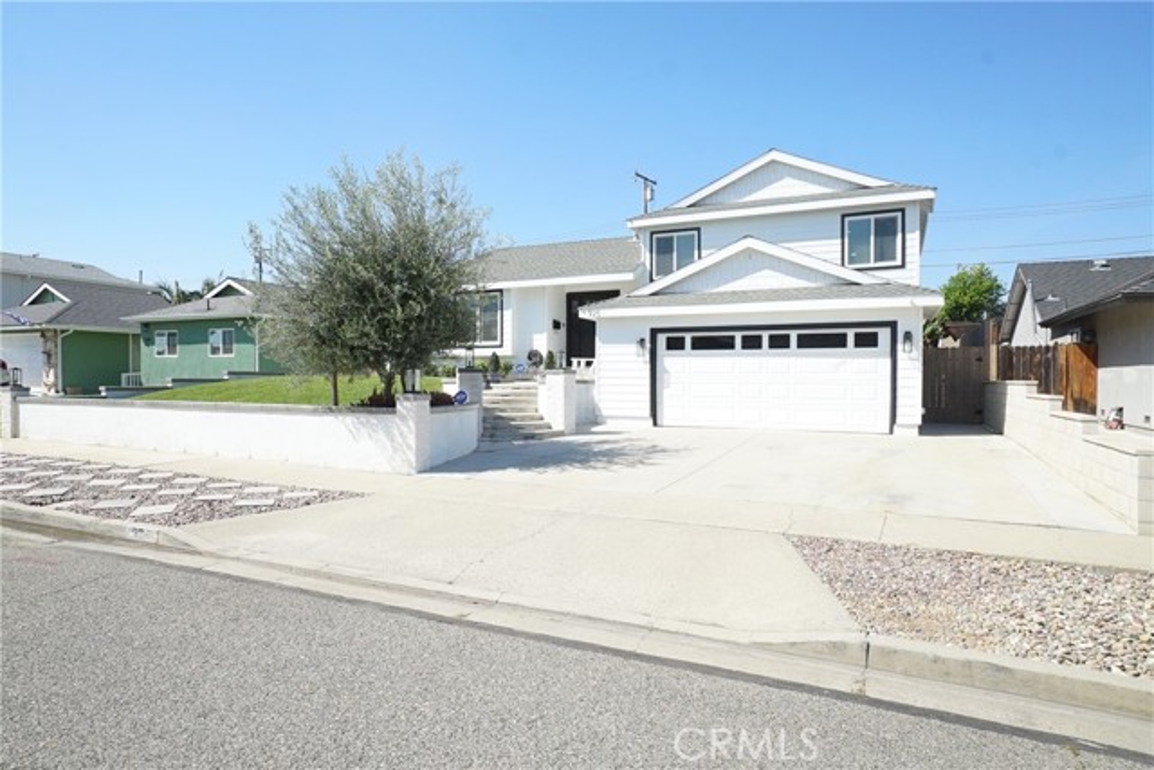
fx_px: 673
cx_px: 577
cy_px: 385
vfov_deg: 59.5
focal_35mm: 21
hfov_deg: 81.2
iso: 800
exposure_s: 1/800
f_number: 10
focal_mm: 14
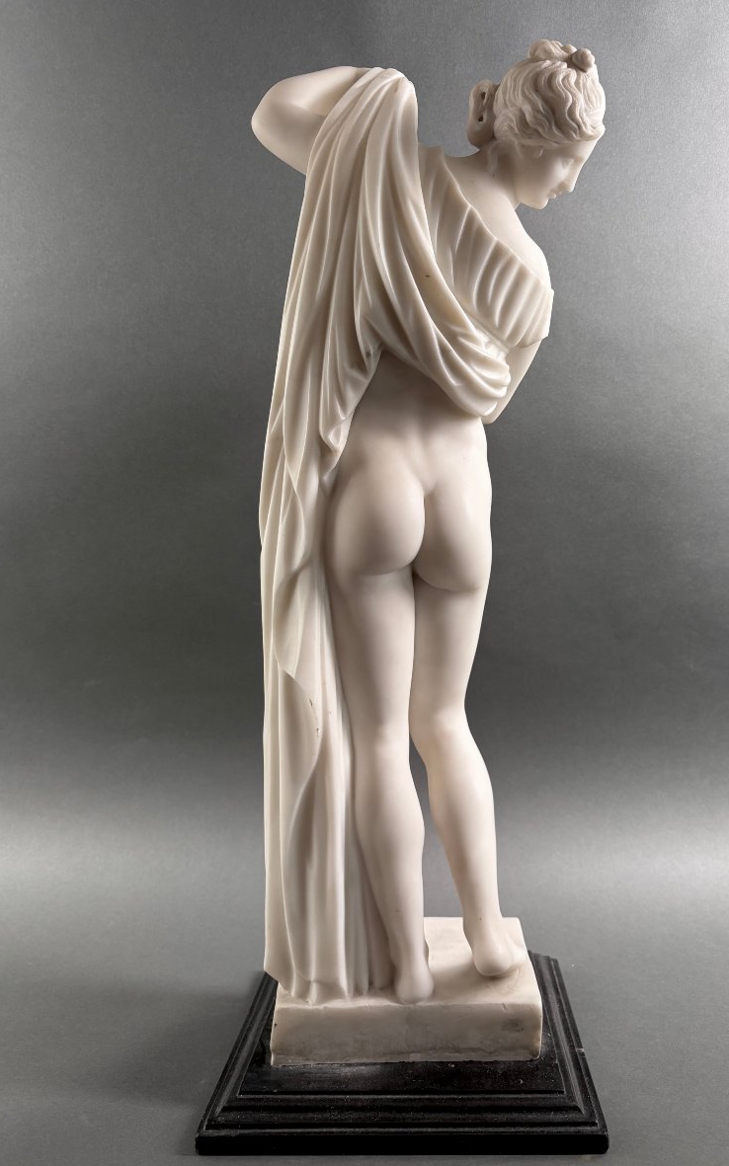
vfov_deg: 66.5
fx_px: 890
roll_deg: +0.1
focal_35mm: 28
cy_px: 590
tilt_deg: -1.0
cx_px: 415
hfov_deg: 44.4
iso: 100
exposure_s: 1/50
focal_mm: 5.96
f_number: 1.6
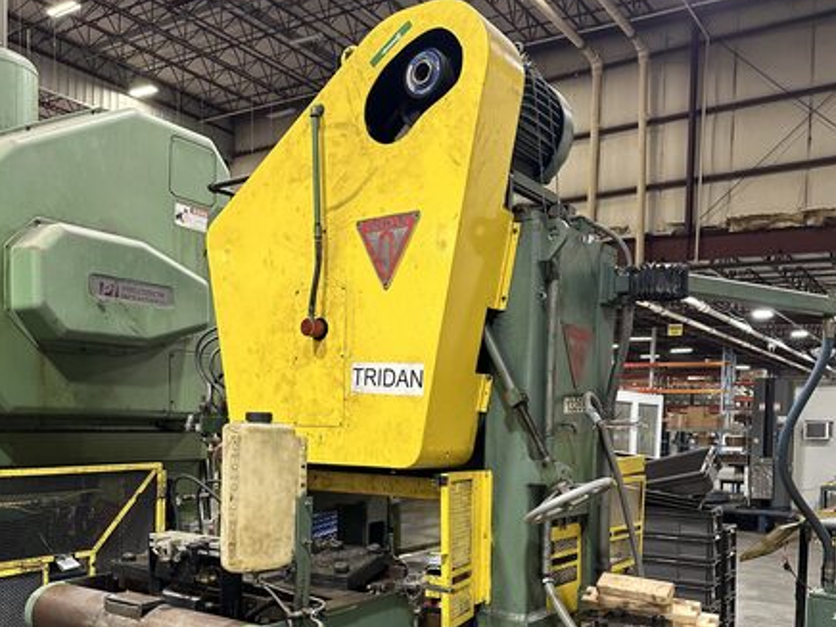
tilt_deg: -0.4
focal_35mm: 33
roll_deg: -2.4
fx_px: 797
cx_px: 426
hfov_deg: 55.3
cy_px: 454
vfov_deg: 41.9
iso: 200
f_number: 1.78
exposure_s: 1/60
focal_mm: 6.86
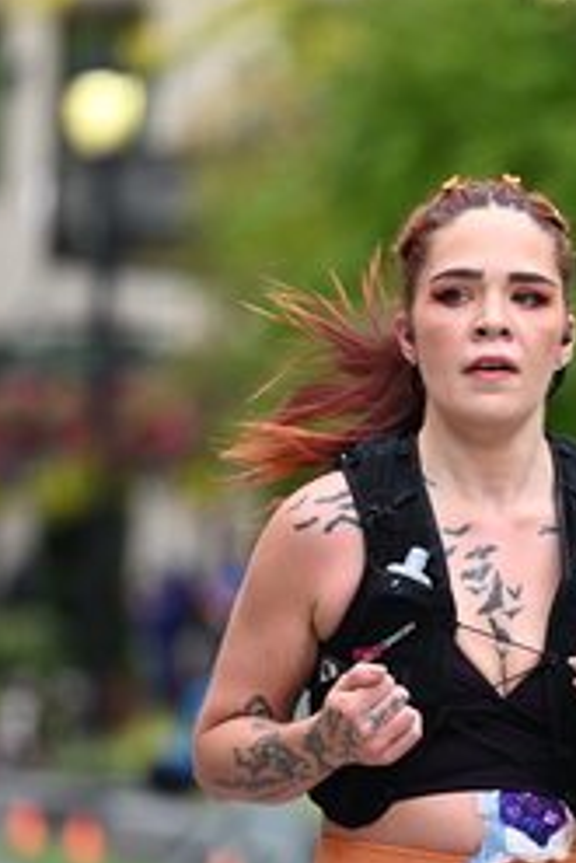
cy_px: 465
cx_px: 564
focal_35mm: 356
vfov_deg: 5.8
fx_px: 8531
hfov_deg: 3.9
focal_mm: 160
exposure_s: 1/2000
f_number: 2.8
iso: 640
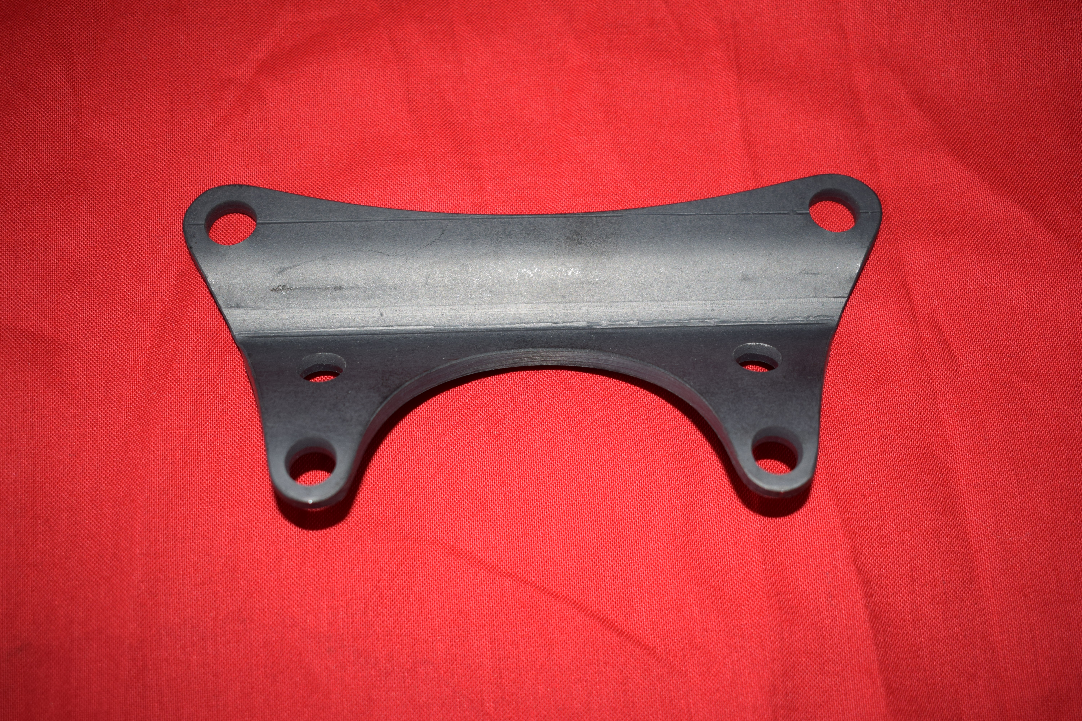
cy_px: 360
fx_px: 1352
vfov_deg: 29.9
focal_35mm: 45
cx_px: 541
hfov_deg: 43.6
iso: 360
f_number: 4.2
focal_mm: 30
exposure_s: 1/30
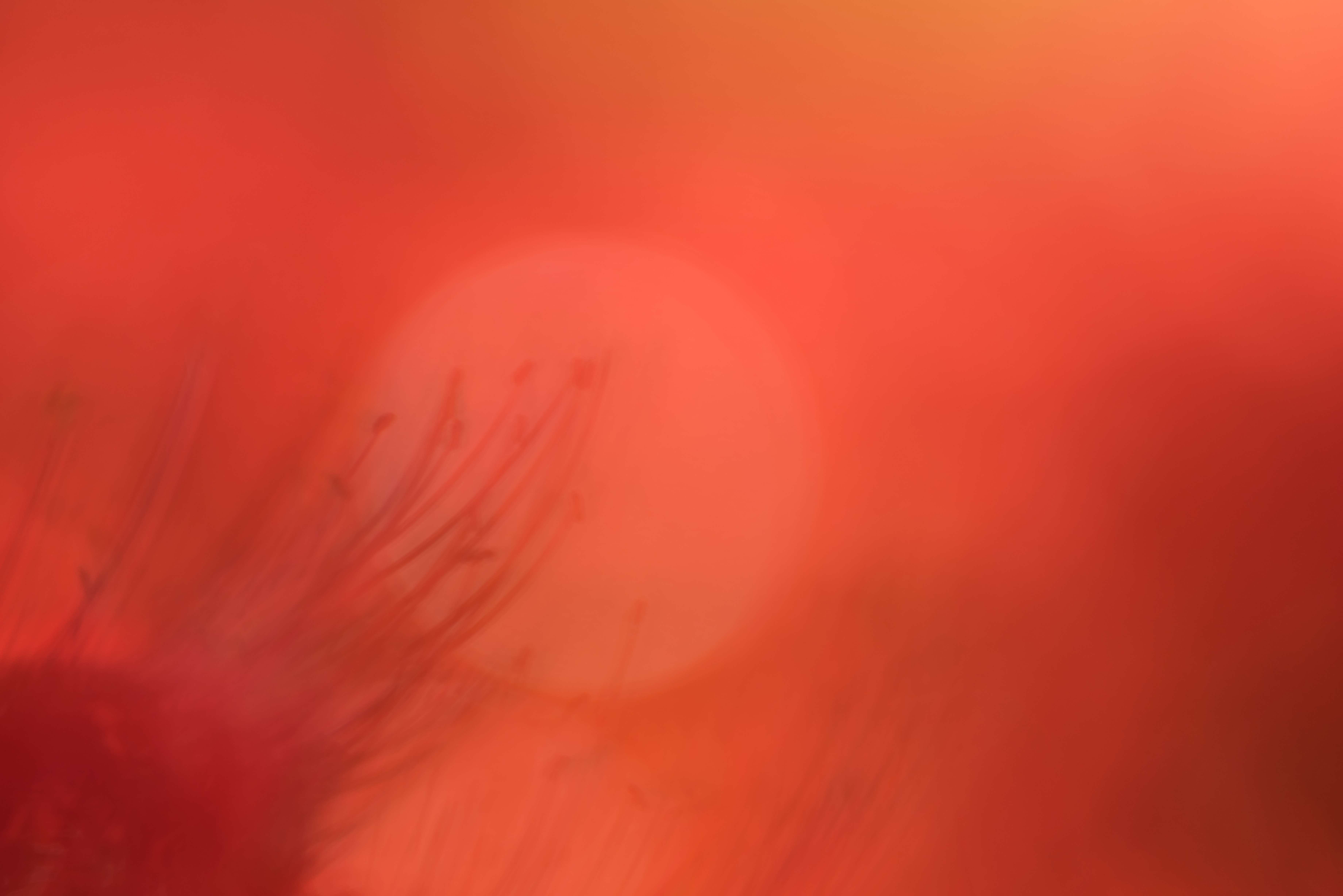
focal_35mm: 200
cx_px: 672
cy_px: 448
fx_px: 7463
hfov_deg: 10.3
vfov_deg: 6.9
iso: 200
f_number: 2.8
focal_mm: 200
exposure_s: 1/60
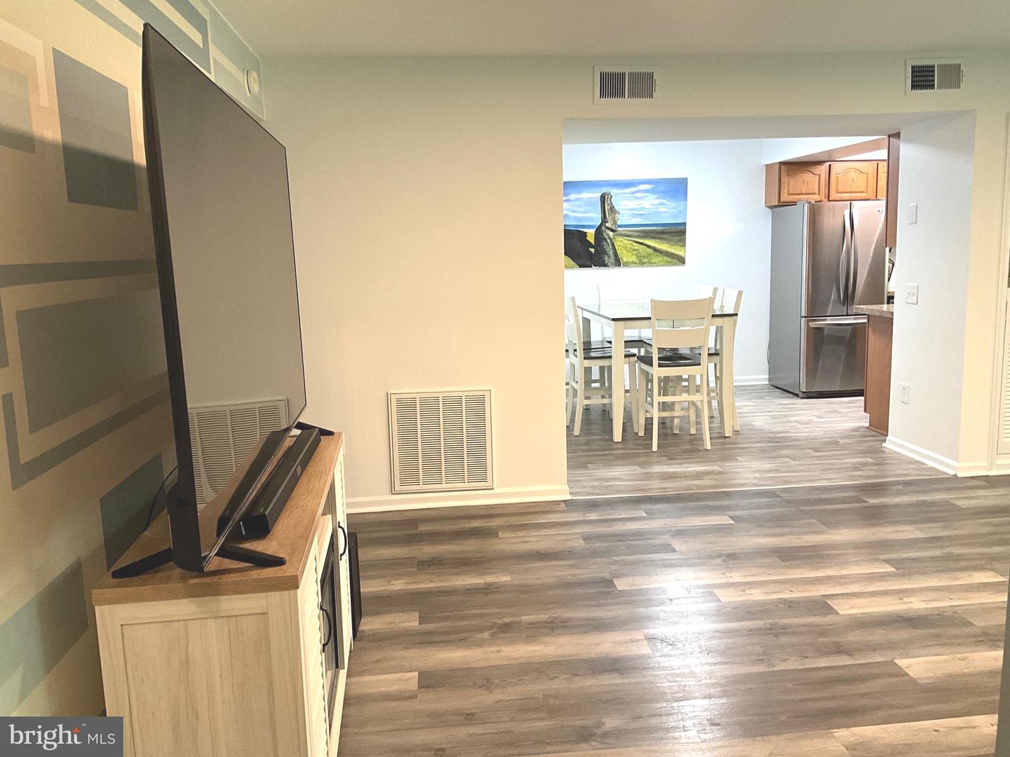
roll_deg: +1.4
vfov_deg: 48.2
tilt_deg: -10.1
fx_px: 846
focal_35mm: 29
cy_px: 378
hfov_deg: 61.7
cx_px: 505
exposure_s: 1/60
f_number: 1.8
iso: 160
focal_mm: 3
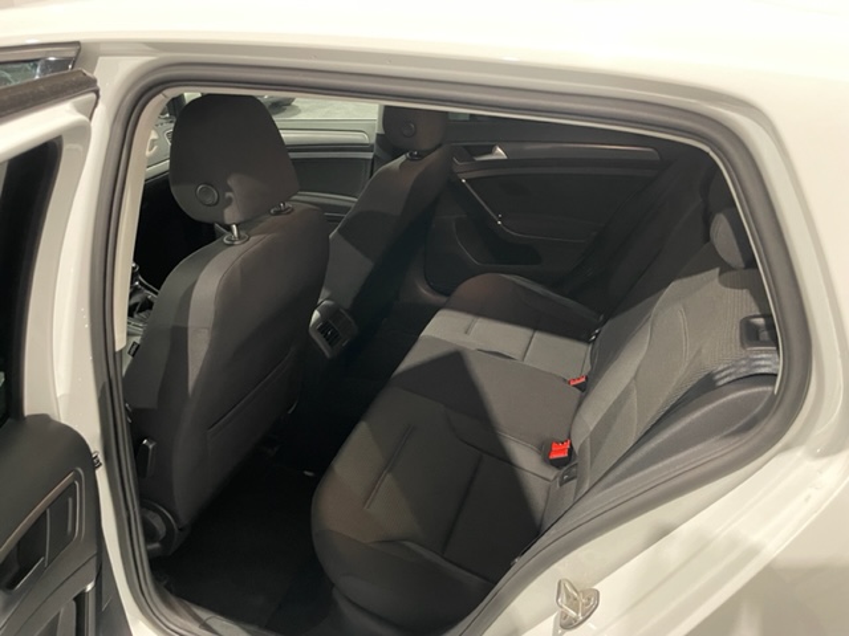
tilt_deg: -30.7
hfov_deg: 67.3
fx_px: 638
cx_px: 424
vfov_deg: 53.1
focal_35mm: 26
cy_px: 318
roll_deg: +1.7
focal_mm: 4.2
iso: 500
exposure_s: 1/33
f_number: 1.6
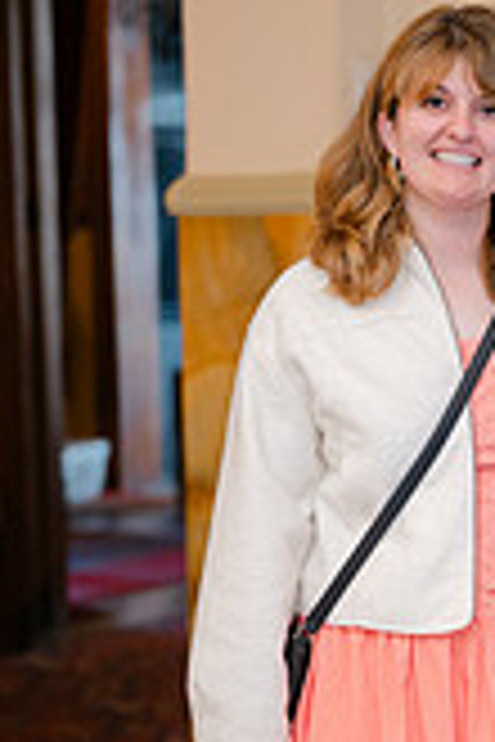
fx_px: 2805
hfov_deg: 10.0
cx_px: 513
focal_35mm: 136
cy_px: 580
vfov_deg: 15.0
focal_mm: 50
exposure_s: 1/125
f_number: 1.8
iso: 320
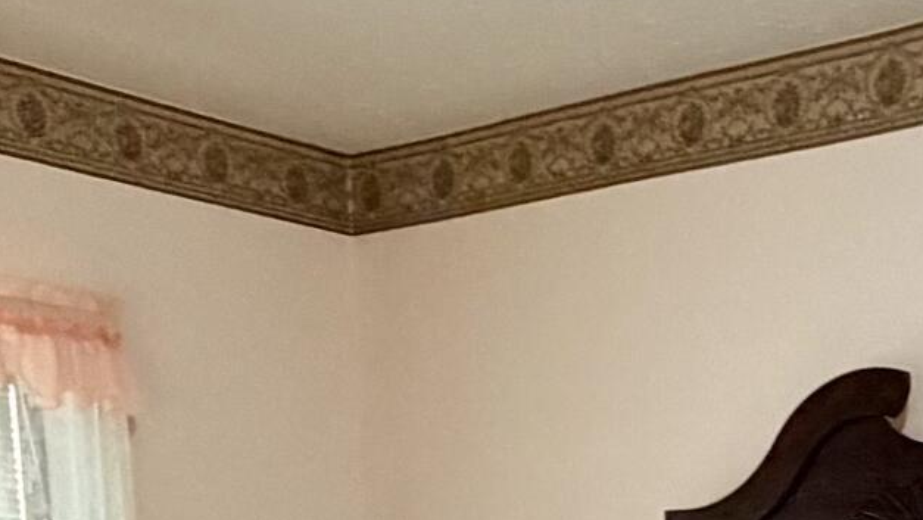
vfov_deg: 13.1
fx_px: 1787
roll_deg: +0.1
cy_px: 1195
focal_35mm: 73
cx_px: 649
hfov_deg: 28.7
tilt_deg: -18.1
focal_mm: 2.22
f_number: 2.2
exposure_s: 1/60
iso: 400
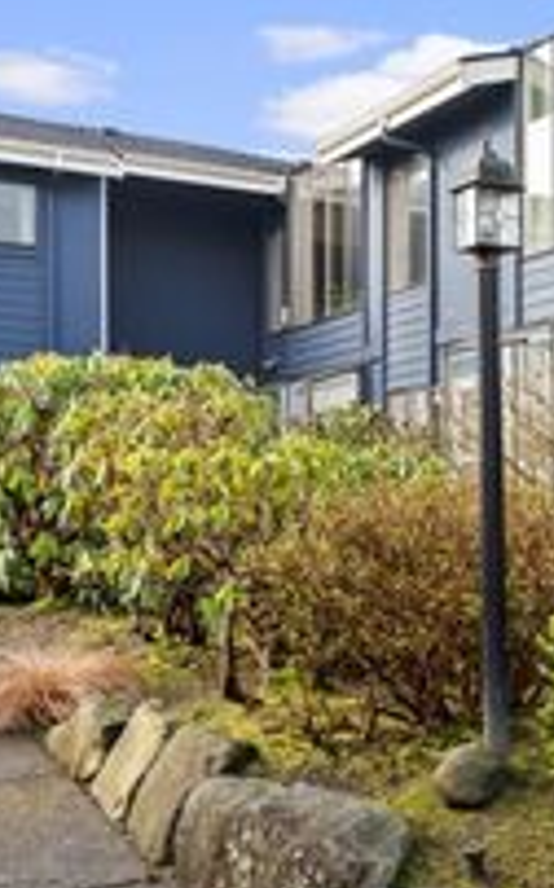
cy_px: 345
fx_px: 1282
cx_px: 712
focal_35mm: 53
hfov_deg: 22.0
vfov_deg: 38.0
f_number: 8
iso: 200
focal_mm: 21
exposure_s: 1/50
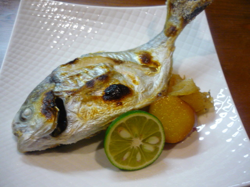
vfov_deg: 42.9
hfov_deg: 55.4
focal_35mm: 33
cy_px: 94
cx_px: 125
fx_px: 238
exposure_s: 1/30
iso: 400
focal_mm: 5.5
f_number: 2.8
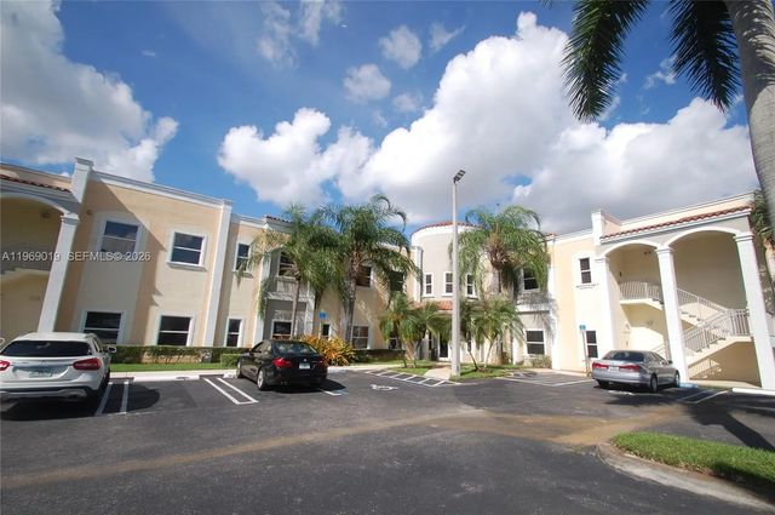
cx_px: 388
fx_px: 323
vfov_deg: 77.2
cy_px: 258
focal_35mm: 15
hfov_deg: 100.5
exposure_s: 1/400
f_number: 10
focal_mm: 10
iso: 200
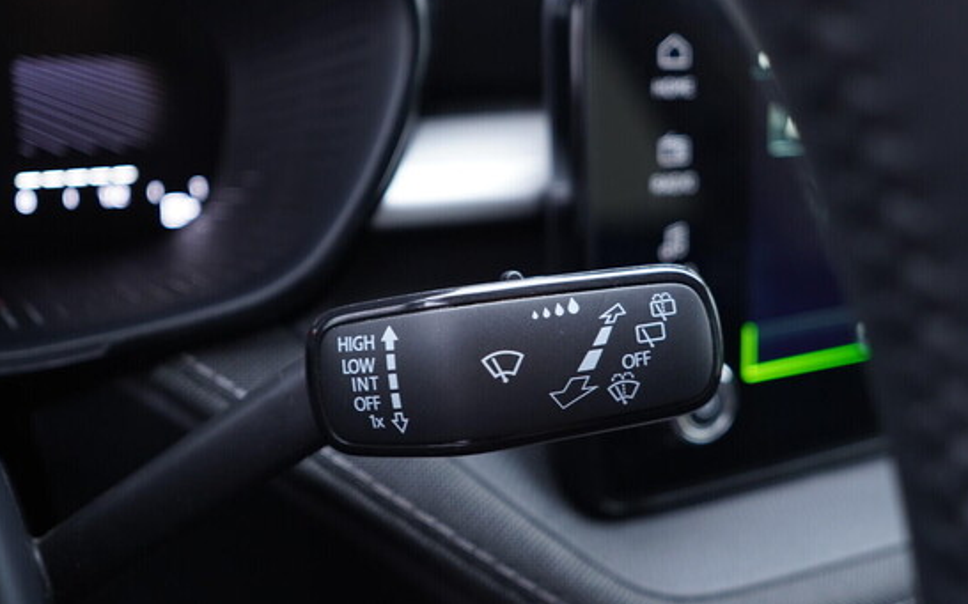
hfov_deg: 52.8
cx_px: 482
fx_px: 976
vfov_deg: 34.4
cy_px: 288
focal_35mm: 37
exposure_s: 1/40
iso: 400
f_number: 2.8
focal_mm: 24
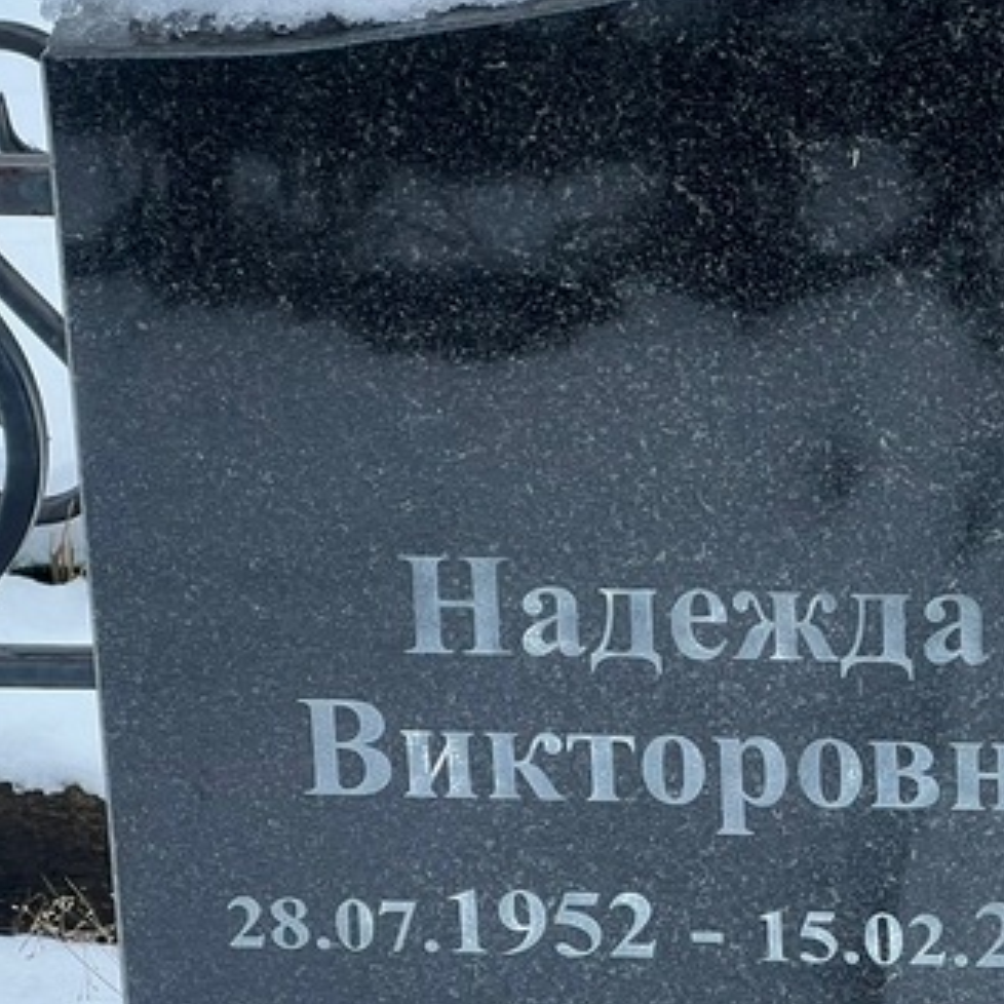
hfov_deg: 10.4
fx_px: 5480
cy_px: 748
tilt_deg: -23.5
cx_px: 1066
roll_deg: -0.8
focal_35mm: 167
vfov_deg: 10.4
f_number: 2.8
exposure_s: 1/101
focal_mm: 9
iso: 32
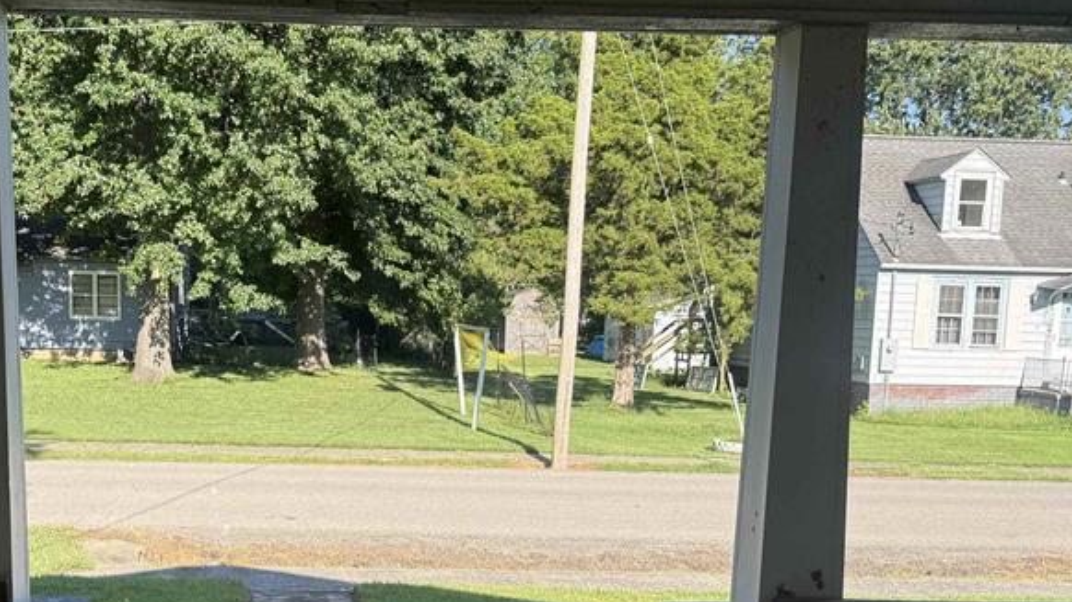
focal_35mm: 46
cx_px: 339
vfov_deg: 25.5
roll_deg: -1.0
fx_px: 1307
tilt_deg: -7.8
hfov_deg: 43.8
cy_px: 480
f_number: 1.78
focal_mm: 6.76
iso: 80
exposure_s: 1/1464
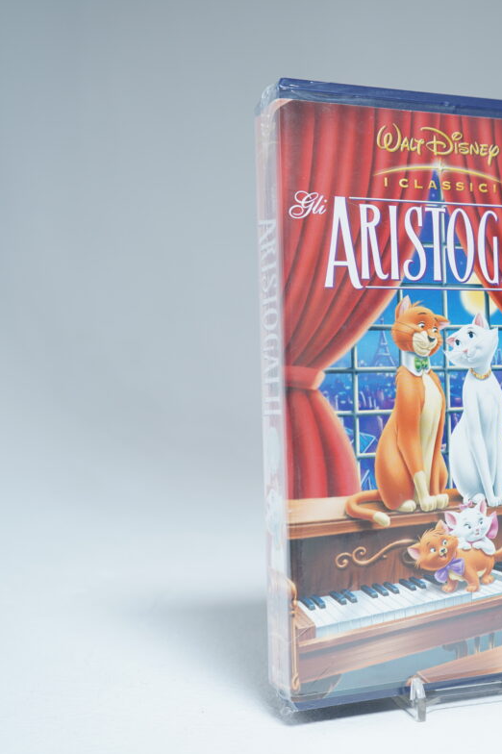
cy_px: 383
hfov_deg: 26.7
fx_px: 1026
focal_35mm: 49
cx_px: 438
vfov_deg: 40.4
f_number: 5.6
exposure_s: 1/3
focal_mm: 32
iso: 160
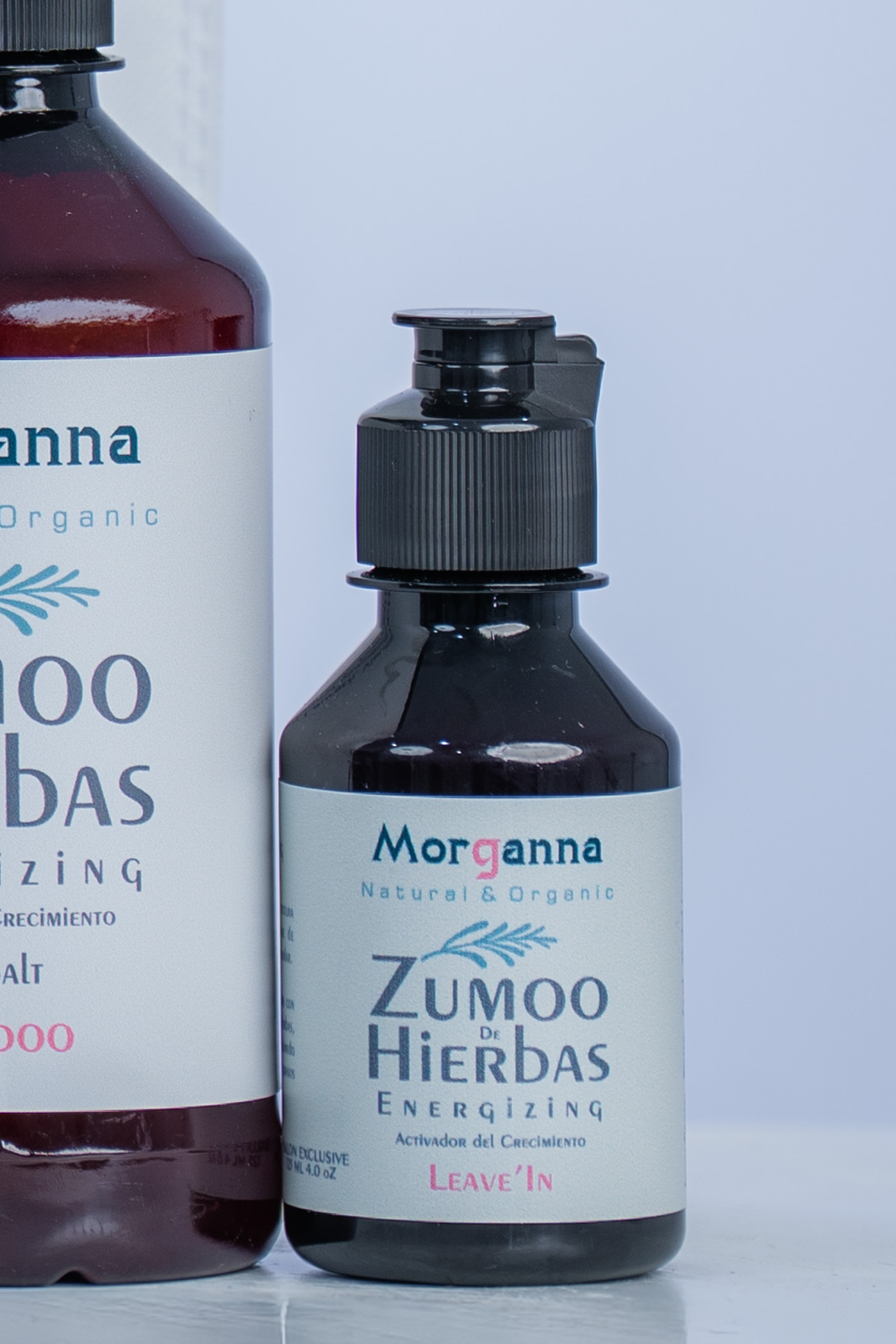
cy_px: -358
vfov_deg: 3.3
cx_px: -748
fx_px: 23443
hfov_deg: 2.2
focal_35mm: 628
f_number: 3.2
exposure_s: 1/200
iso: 50
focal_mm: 168
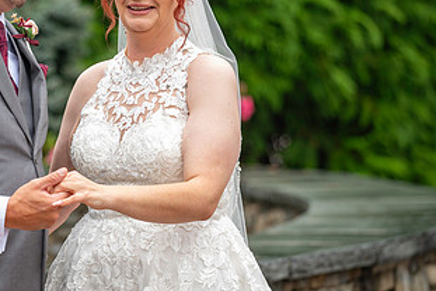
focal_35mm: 233
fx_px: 2820
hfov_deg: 8.8
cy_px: 122
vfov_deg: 5.9
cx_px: 105
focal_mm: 125
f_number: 2.8
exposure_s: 1/125
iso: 100
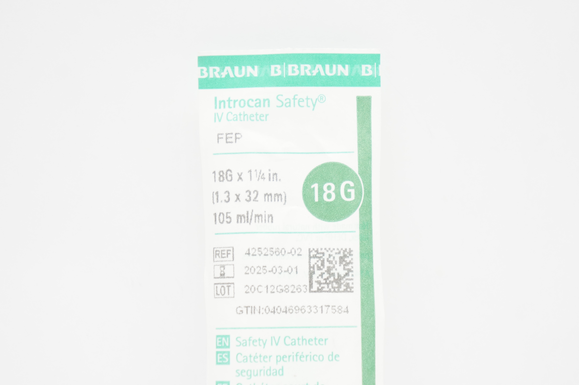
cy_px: 192
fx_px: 1325
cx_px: 290
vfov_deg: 16.5
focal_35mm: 82
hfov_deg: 24.6
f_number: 5.6
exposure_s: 1/60
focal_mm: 55
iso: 800
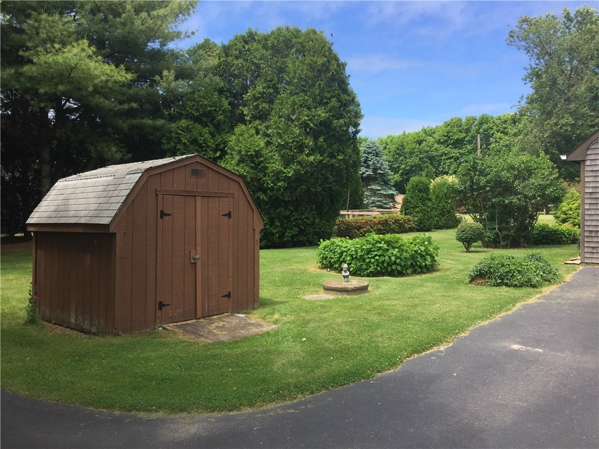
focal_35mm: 29
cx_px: 300
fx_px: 502
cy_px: 224
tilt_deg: -1.9
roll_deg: -2.7
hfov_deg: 61.7
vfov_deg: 48.2
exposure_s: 1/964
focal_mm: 4.15
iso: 32
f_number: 2.2
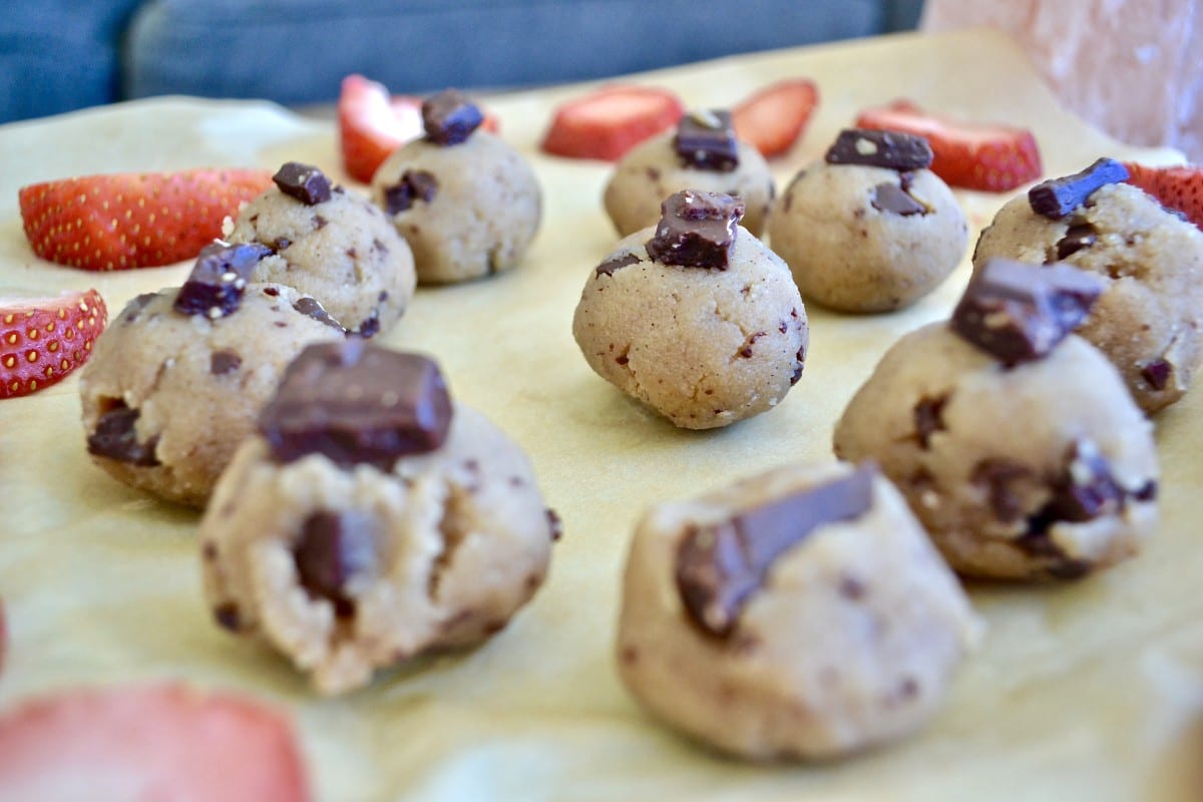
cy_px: 401
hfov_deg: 57.2
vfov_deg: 40.0
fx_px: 1103
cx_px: 602
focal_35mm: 33
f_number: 3.8
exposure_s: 1/60
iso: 800
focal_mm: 22
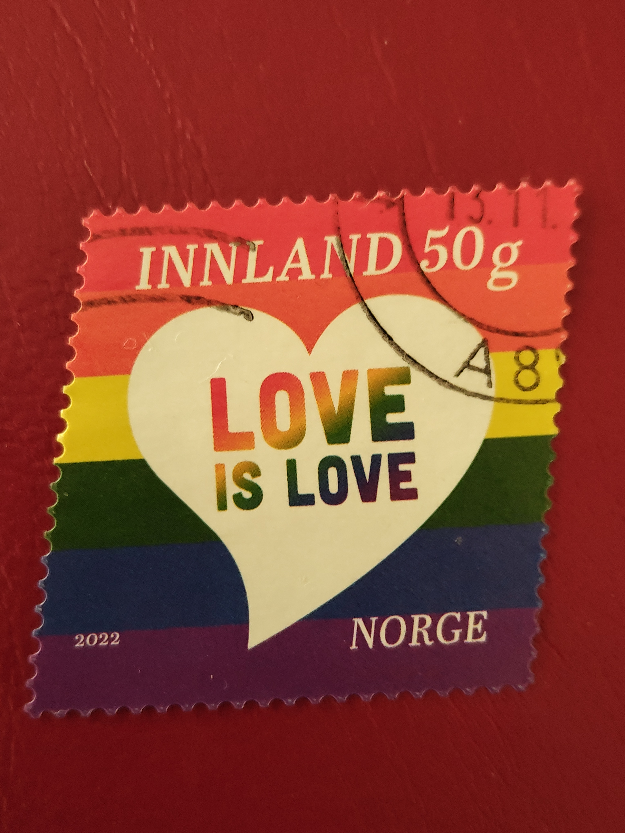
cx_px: 312
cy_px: 416
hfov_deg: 35.1
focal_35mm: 41
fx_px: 987
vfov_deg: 45.8
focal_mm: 4.15
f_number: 1.8
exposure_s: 1/20
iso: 709
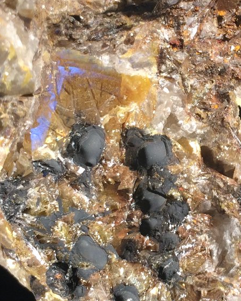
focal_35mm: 81
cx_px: 239
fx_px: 722
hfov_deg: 18.5
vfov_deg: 23.5
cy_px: 106
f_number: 2.2
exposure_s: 1/120
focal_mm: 4.15
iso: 40
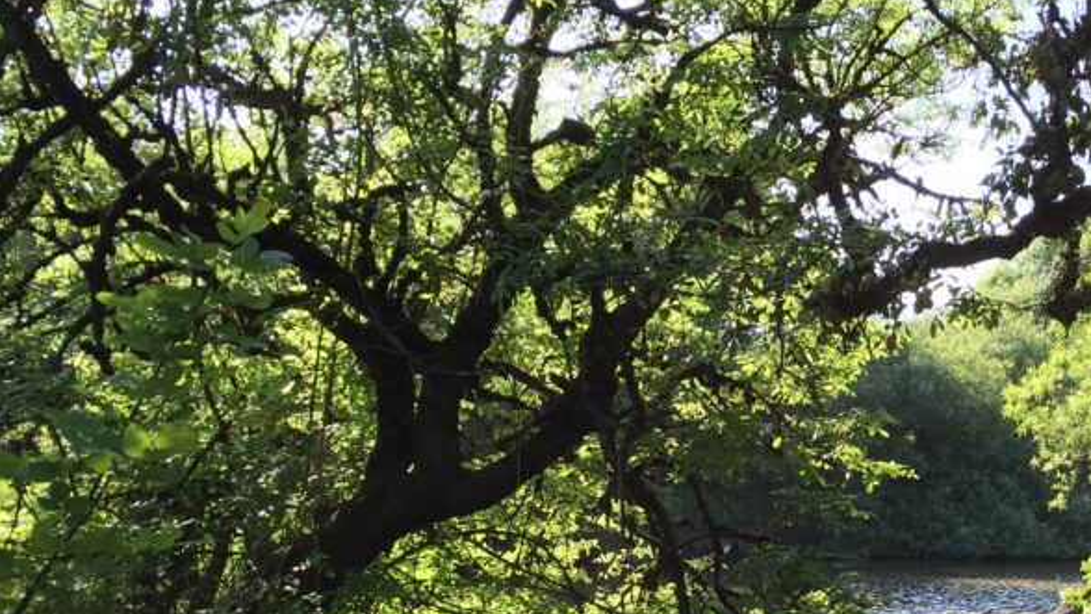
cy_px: 544
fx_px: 1591
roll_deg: -1.0
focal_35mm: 55
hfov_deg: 36.2
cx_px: 917
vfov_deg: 21.4
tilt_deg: -2.0
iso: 32
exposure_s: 1/262
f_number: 2.2
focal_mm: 4.15
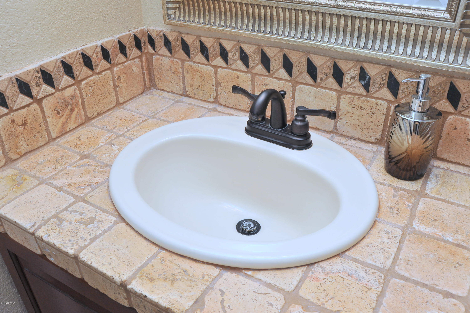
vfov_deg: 43.6
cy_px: 156
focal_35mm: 30
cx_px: 235
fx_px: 391
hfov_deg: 62.0
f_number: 13
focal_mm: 30
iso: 640
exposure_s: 1/40
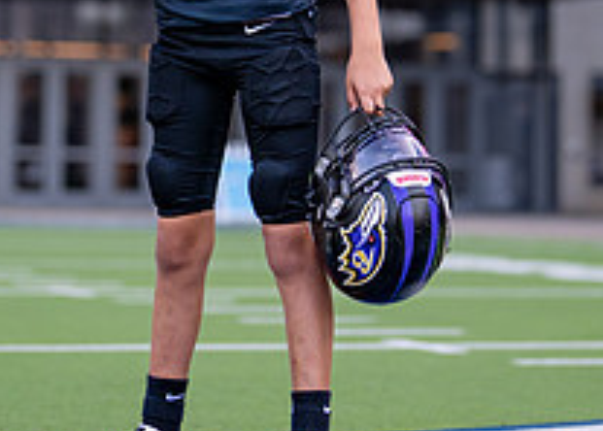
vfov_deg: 8.3
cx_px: 280
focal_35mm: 173
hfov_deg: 11.6
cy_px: 41
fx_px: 2964
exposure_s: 1/1600
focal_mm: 50
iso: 160
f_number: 1.2
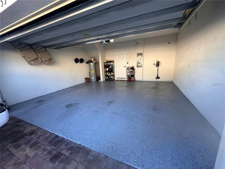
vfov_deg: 85.7
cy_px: 84
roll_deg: +2.7
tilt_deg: -12.6
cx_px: 112
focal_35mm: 14
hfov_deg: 102.1
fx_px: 91
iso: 64
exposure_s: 1/120
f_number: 2.2
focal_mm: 2.22
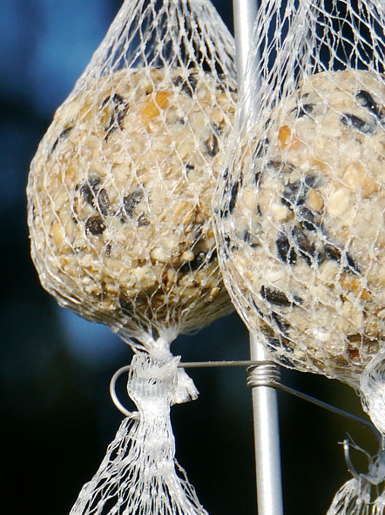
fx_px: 8696
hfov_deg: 2.5
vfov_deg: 3.4
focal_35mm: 586
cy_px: 351
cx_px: 170
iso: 160
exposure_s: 1/320
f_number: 6.3
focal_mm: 108
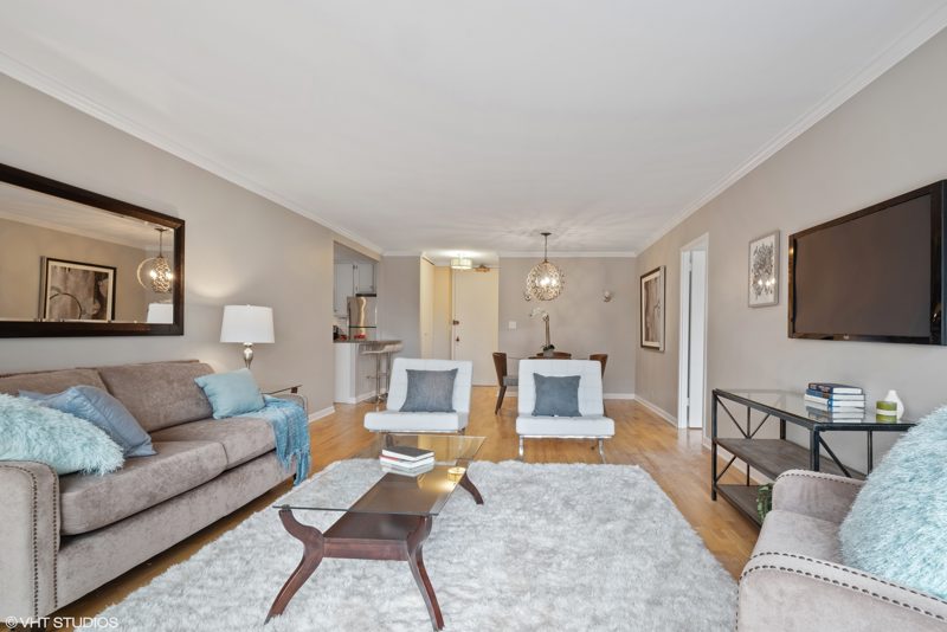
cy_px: 316
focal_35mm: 17
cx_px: 474
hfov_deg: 93.3
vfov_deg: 70.5
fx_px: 447
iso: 200
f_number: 8
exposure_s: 1/2.5
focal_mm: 17
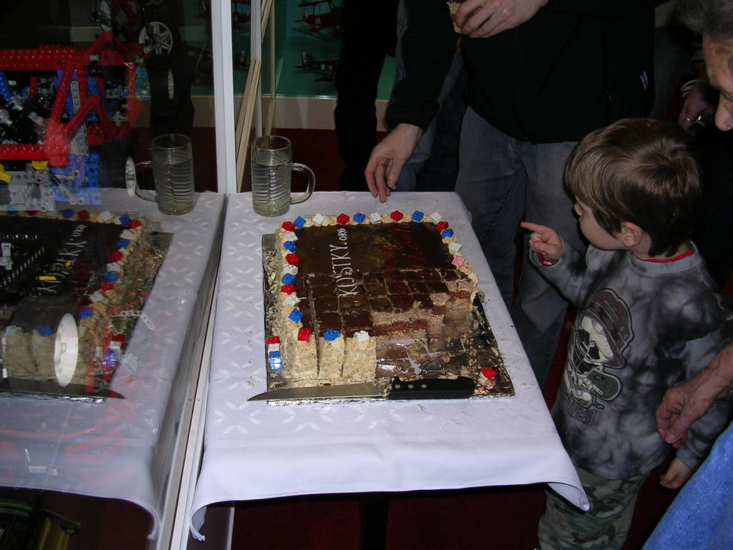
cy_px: 275
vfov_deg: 37.7
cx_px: 366
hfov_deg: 49.0
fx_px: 805
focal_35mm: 38
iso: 50
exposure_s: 1/60.1
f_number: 2.8
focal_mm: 5.8
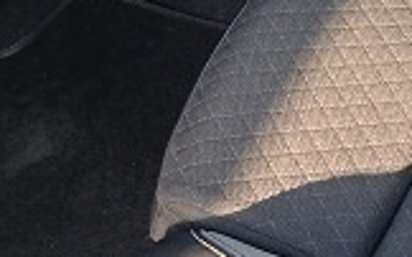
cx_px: 641
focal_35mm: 106
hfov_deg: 17.4
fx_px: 1189
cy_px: -252
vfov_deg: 11.2
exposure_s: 1/50
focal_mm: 3.98
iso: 64
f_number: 1.8
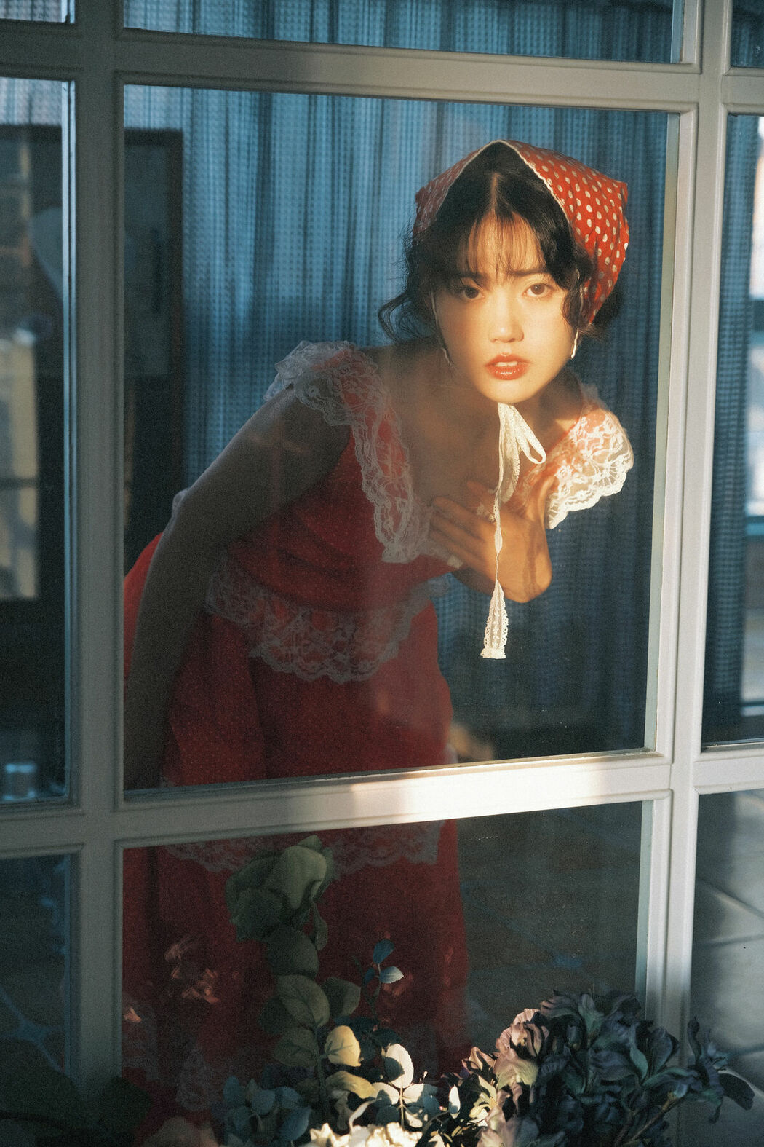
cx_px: 382
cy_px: 574
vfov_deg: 30.5
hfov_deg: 20.6
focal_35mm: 66
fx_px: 2101
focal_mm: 44.1
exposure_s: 1/60
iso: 160
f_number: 2.8
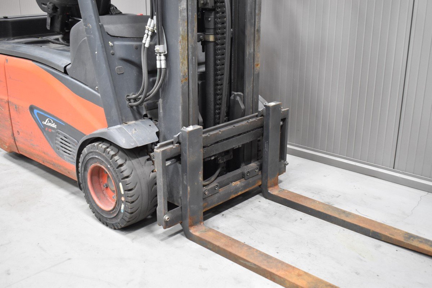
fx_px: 486
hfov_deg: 47.9
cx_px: 216
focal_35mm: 40
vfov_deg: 33.0
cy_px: 144
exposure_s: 1/25
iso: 1600
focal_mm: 27
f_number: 4.5
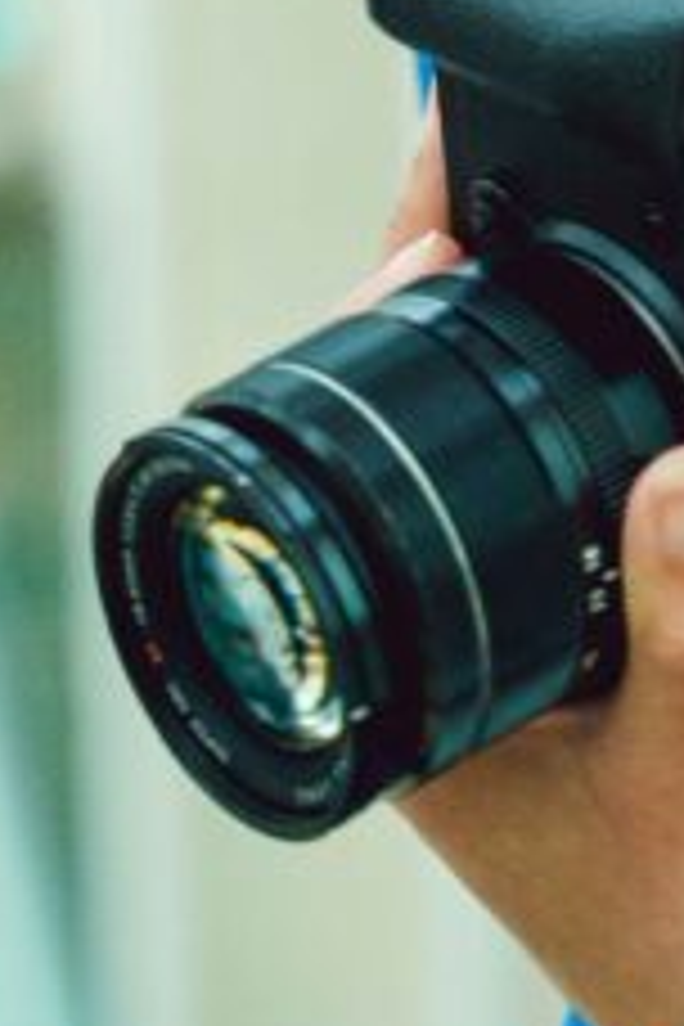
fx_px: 7834
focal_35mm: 275
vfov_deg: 7.2
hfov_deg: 5.0
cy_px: -1138
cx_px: 731
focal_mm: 61.2
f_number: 2.8
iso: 1600
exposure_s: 1/400
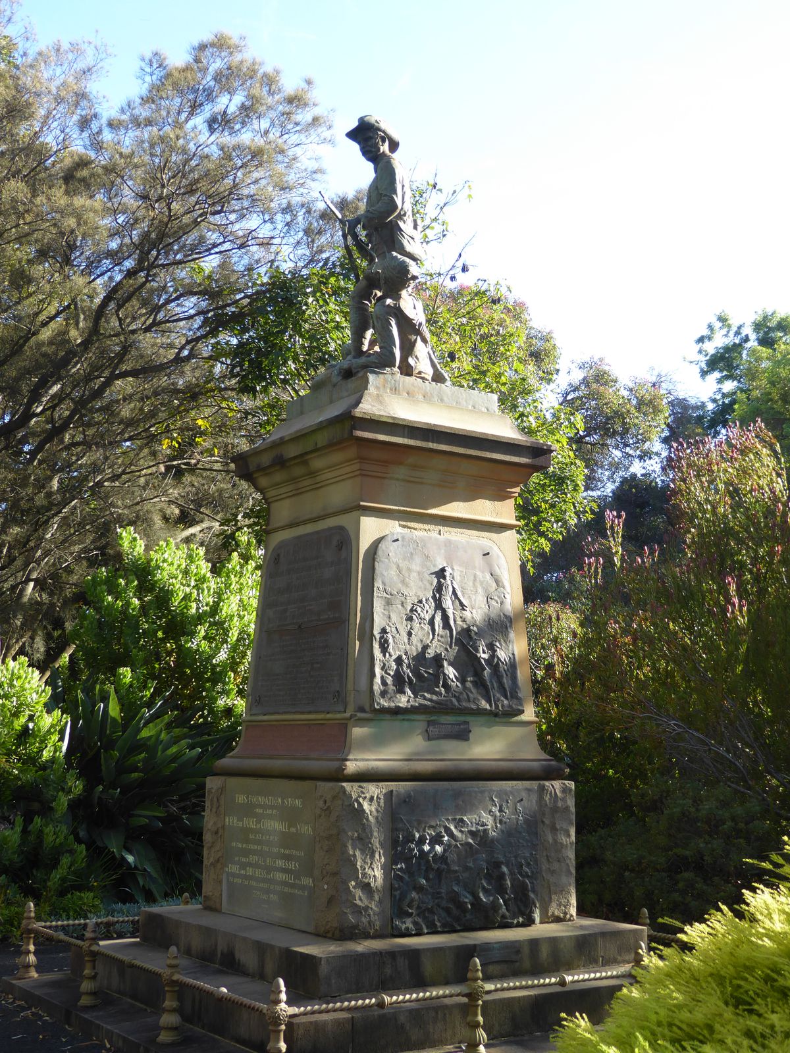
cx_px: 395
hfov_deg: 32.9
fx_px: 1339
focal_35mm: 44
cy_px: 526
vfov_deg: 42.9
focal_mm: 7.8
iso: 80
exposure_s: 1/125
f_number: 3.9
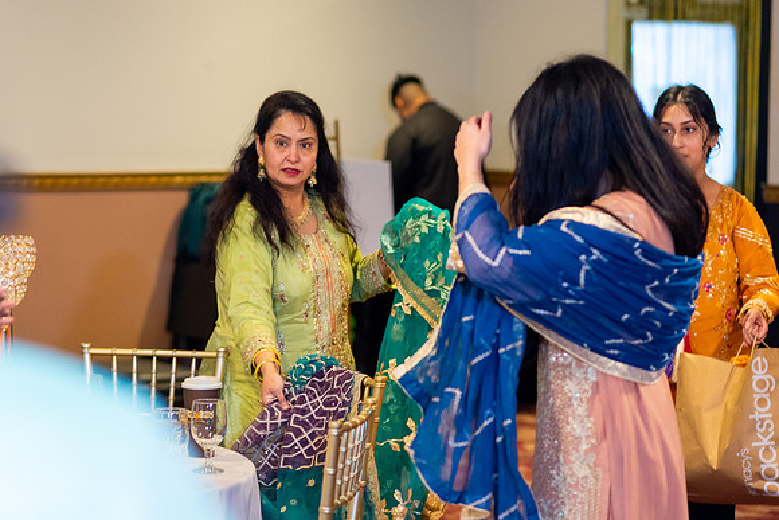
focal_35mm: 109
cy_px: 270
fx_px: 2356
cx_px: 280
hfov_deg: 18.7
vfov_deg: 12.6
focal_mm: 85
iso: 1000
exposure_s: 1/160
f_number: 2.8
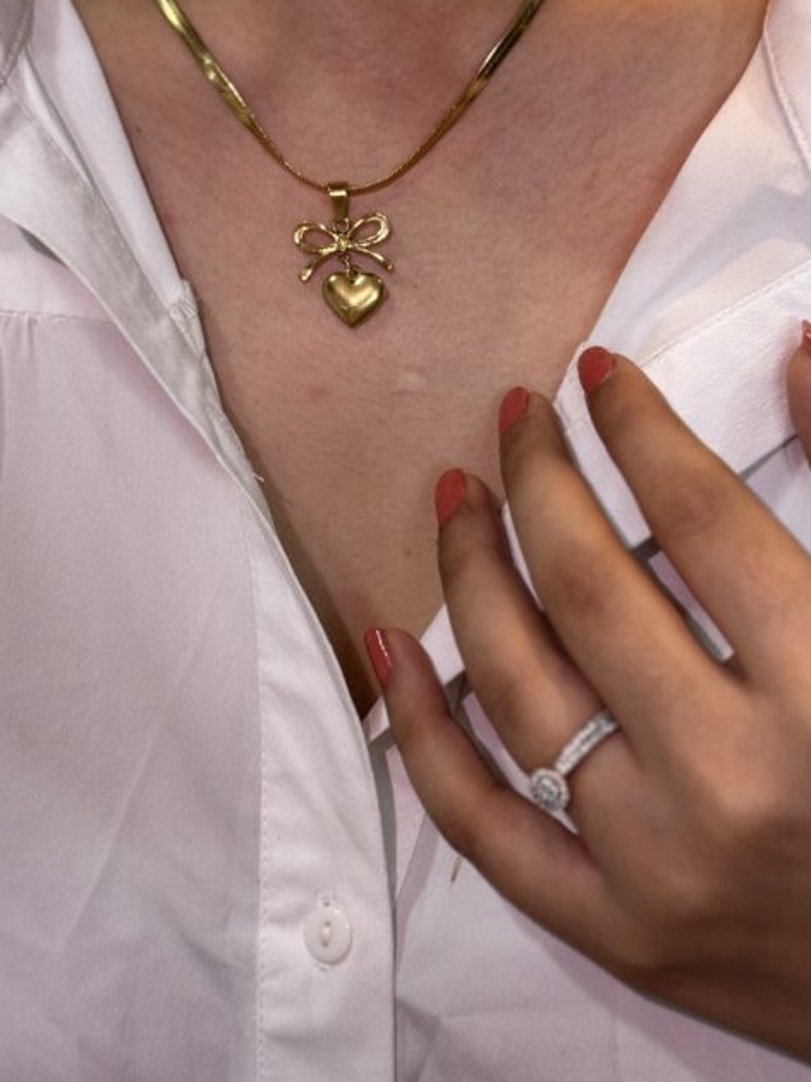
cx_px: 369
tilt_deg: -24.6
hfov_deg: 24.0
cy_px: 450
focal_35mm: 61
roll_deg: +2.3
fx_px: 1907
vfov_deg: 31.6
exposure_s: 1/50
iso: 200
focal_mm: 6.76
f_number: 1.78
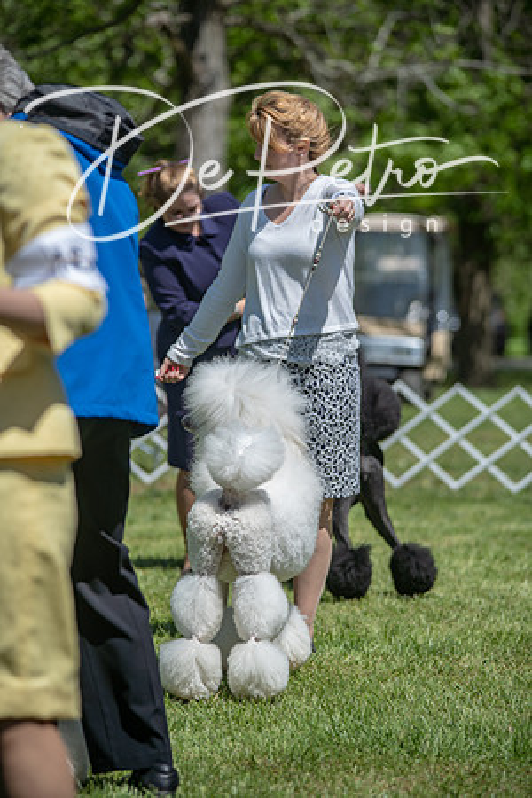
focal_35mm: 150
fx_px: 3325
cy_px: 399
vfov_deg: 13.7
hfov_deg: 9.1
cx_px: 266
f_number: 4
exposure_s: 1/1000
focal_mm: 150
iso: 100
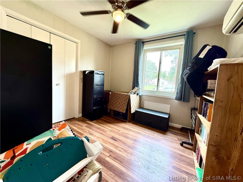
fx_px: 98
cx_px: 122
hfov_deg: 102.1
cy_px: 91
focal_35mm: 14
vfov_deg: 85.7
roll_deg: -3.6
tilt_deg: -3.8
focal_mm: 2.22
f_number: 2.2
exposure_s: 1/120
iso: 250
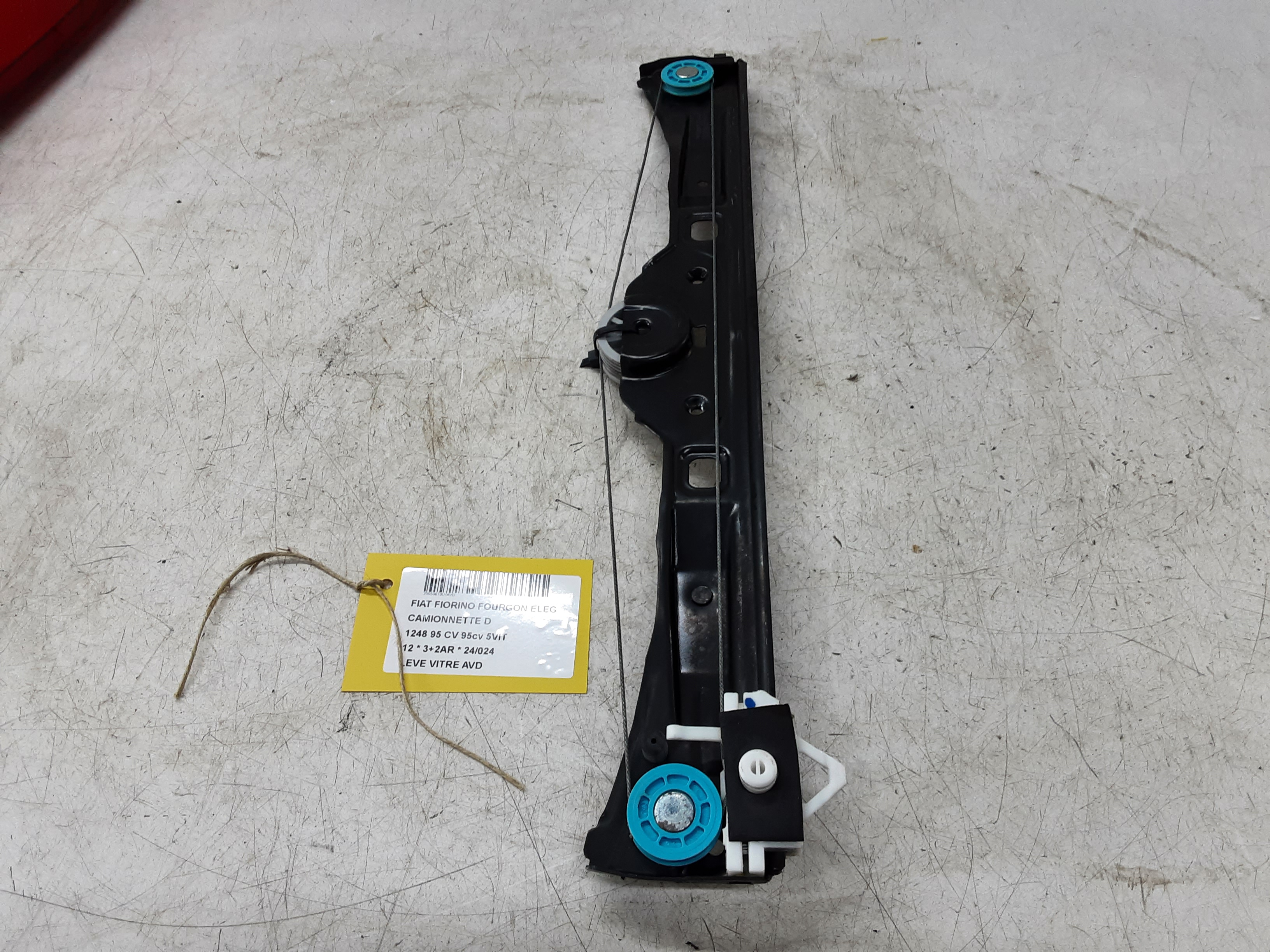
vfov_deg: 51.4
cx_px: 635
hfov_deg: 65.3
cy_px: 476
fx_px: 991
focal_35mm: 27
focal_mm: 2.91
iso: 64
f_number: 1.9
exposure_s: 1/50
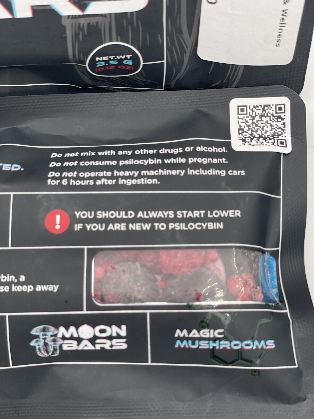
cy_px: 210
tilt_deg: -74.7
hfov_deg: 28.0
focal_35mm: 52
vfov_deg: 36.8
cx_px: 157
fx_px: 629
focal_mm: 6
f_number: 2
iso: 25
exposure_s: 1/128
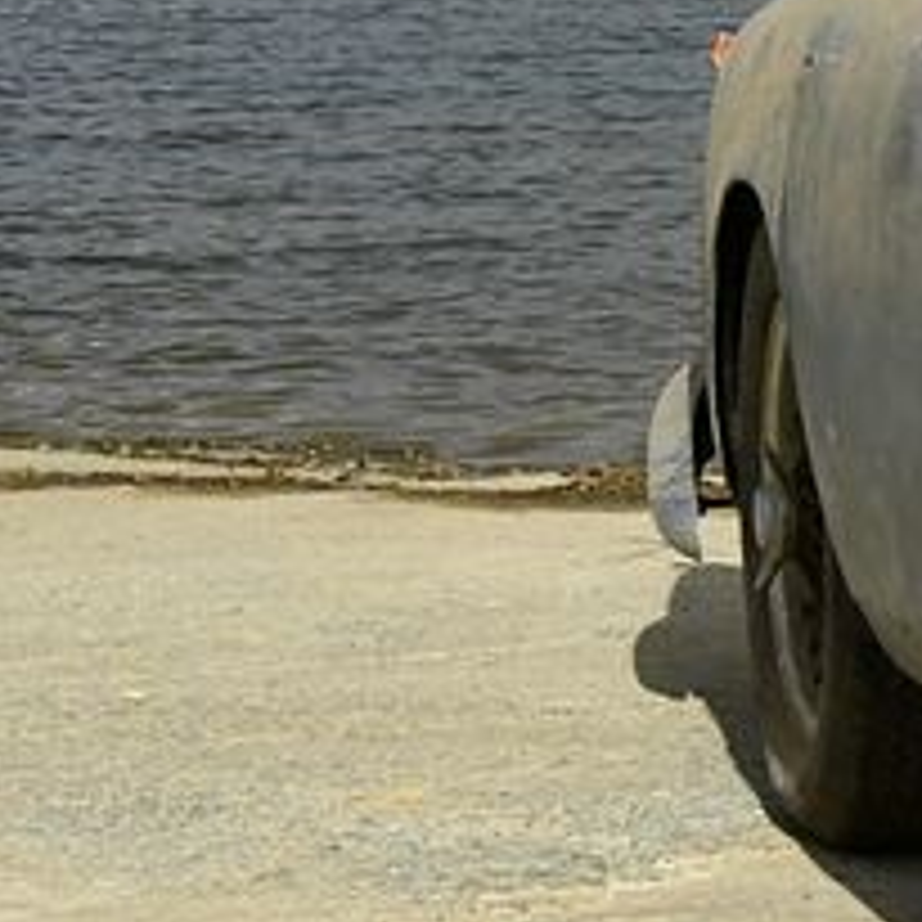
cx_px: 2474
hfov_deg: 8.6
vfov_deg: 9.8
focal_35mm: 179
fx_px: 5394
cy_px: 360
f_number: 13
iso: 100
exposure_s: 1/320
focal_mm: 24
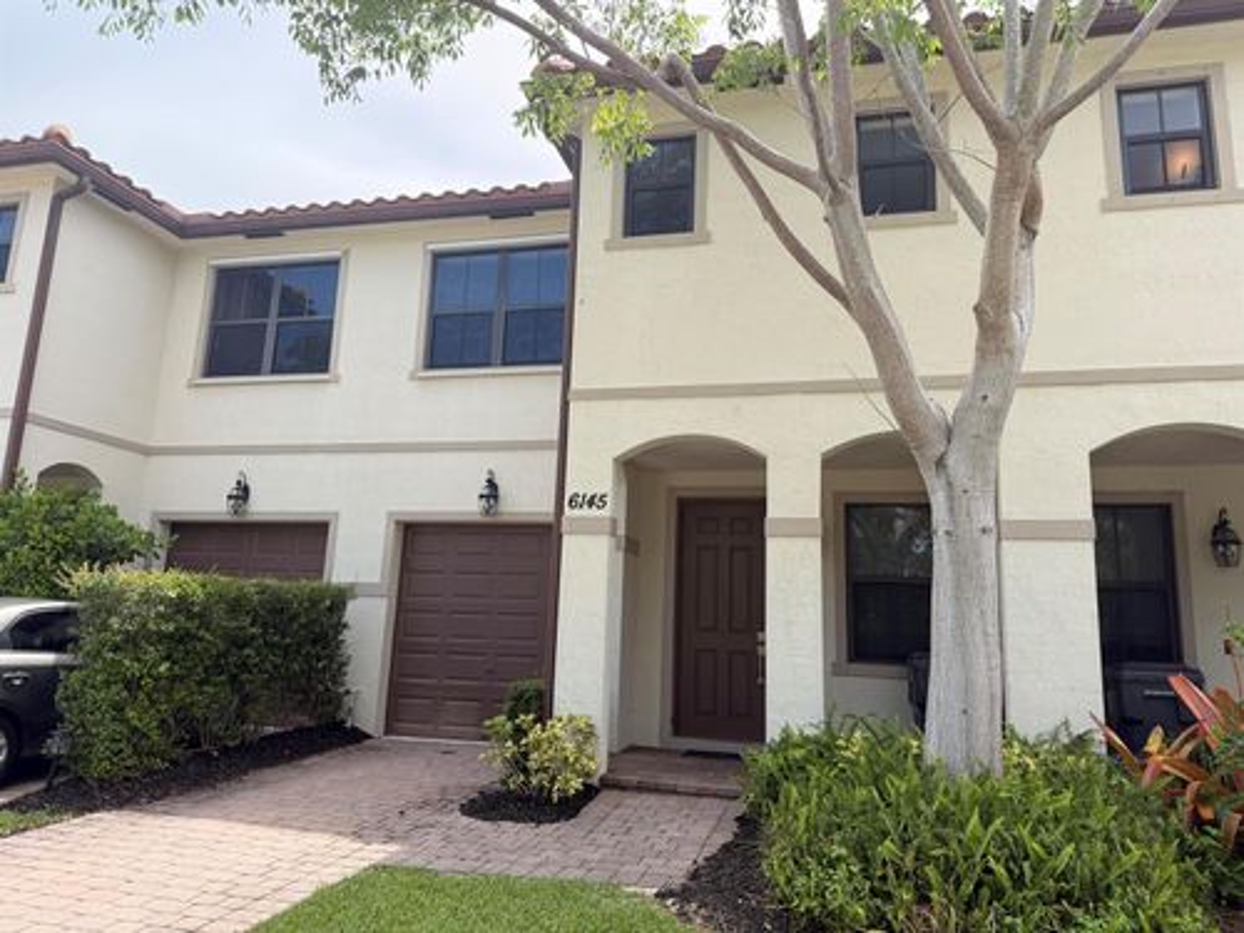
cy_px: 466
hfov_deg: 71.6
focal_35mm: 24
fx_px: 862
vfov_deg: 56.8
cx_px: 622
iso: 100
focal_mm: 6.76
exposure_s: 1/2232
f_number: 1.78
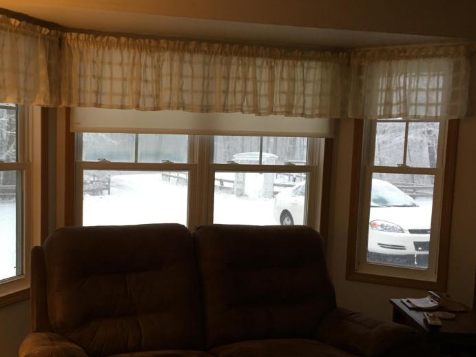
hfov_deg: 43.4
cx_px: 170
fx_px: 591
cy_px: 214
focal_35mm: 43
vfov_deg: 33.5
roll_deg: -1.1
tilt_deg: -5.4
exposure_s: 1/15
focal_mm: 4.15
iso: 50
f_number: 2.2
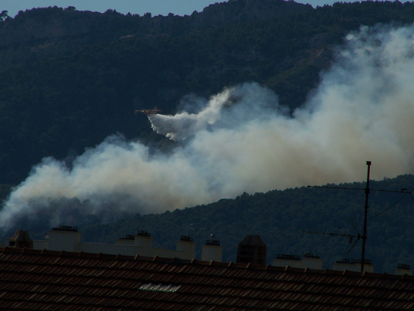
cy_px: 142
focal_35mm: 474
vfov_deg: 3.1
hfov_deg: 4.2
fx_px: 5673
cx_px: 229
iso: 80
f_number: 7.1
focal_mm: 63
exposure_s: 1/1000
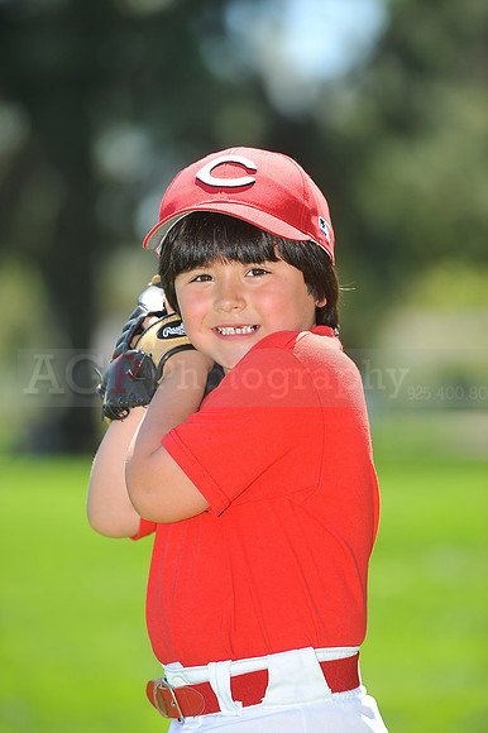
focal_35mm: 200
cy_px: 366
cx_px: 244
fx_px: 4071
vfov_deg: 10.3
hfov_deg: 6.9
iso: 200
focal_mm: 200
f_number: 4.5
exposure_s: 1/640
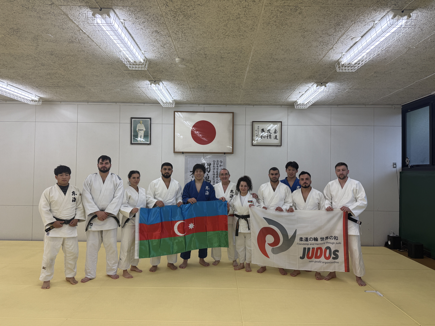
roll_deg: -0.6
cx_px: 218
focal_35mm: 24
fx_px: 302
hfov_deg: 71.6
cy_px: 163
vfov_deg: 56.8
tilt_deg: +2.2
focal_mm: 6.76
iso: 100
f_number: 1.78
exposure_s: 1/317
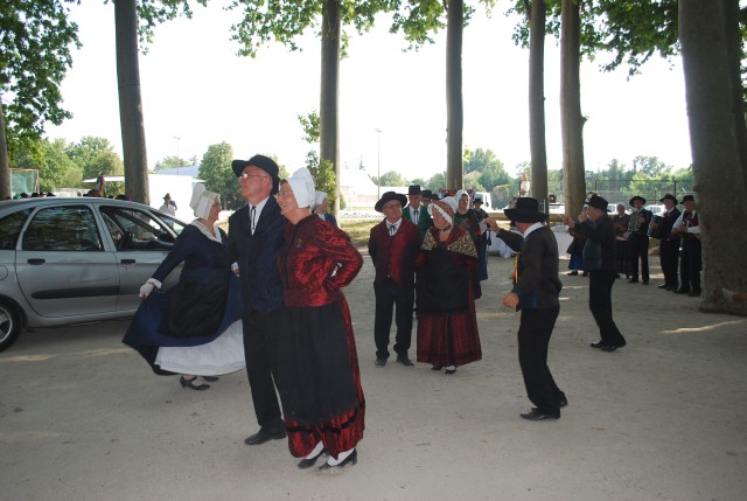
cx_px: 374
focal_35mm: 30
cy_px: 250
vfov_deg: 43.8
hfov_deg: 61.8
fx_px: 624
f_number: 3.8
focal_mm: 20
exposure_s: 1/125
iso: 100
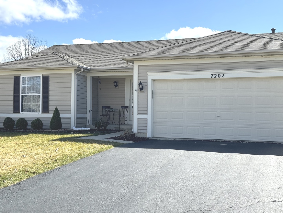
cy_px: 106
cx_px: 142
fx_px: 392
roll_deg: -0.5
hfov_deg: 39.7
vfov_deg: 30.3
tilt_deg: +0.1
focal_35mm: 48
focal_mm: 6.76
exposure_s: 1/3425
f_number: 1.78
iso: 64
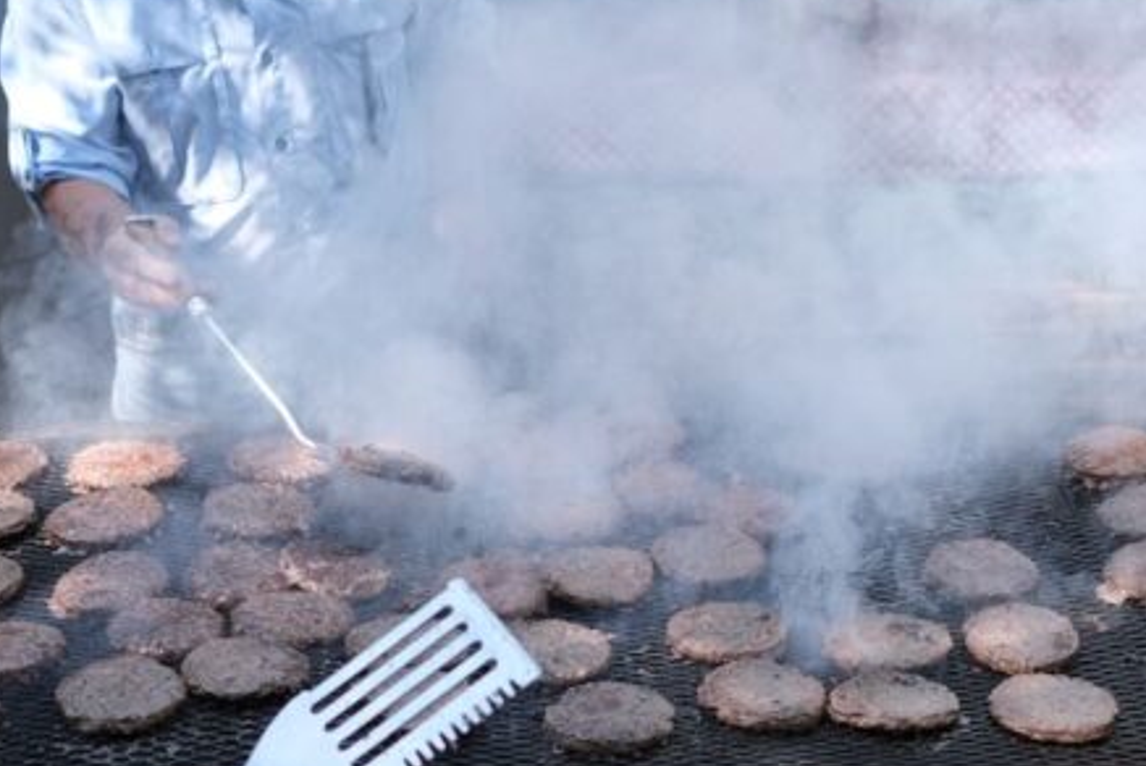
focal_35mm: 82
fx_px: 2612
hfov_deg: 24.7
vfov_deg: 16.6
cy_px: 521
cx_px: 485
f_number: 2.8
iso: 160
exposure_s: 1/250
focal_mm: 23
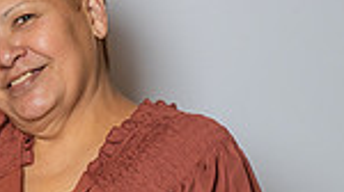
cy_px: 207
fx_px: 2396
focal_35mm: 263
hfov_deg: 8.0
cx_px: -205
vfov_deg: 4.6
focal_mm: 60
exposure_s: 1/160
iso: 200
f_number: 4
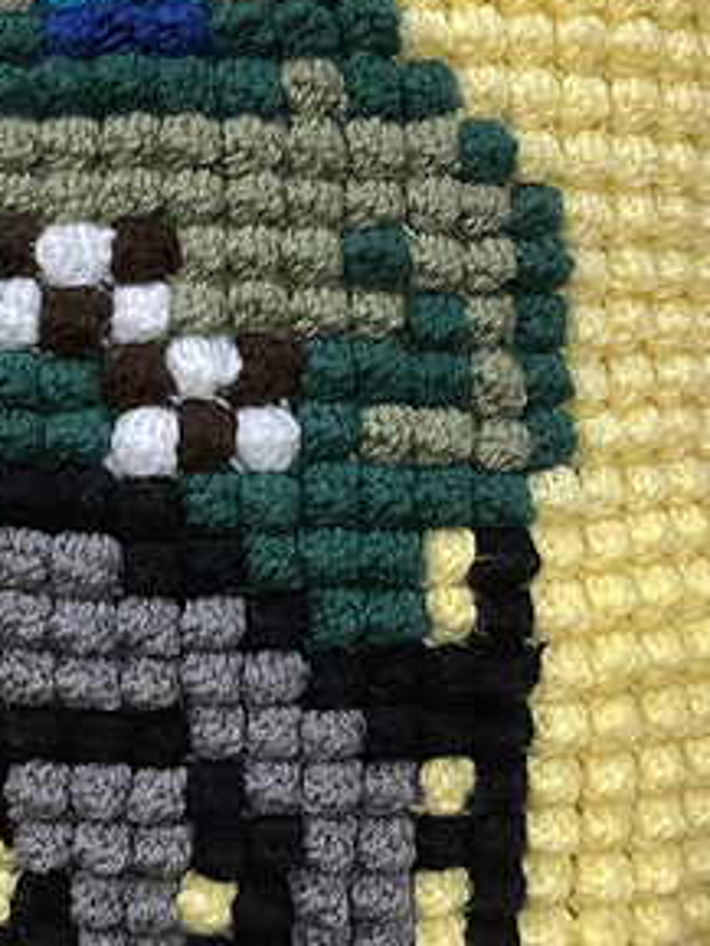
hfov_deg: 12.8
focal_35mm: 115
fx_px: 3143
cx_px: 134
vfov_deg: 17.1
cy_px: 448
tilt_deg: -38.8
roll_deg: +1.5
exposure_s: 1/60
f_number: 2
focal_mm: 6
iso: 800
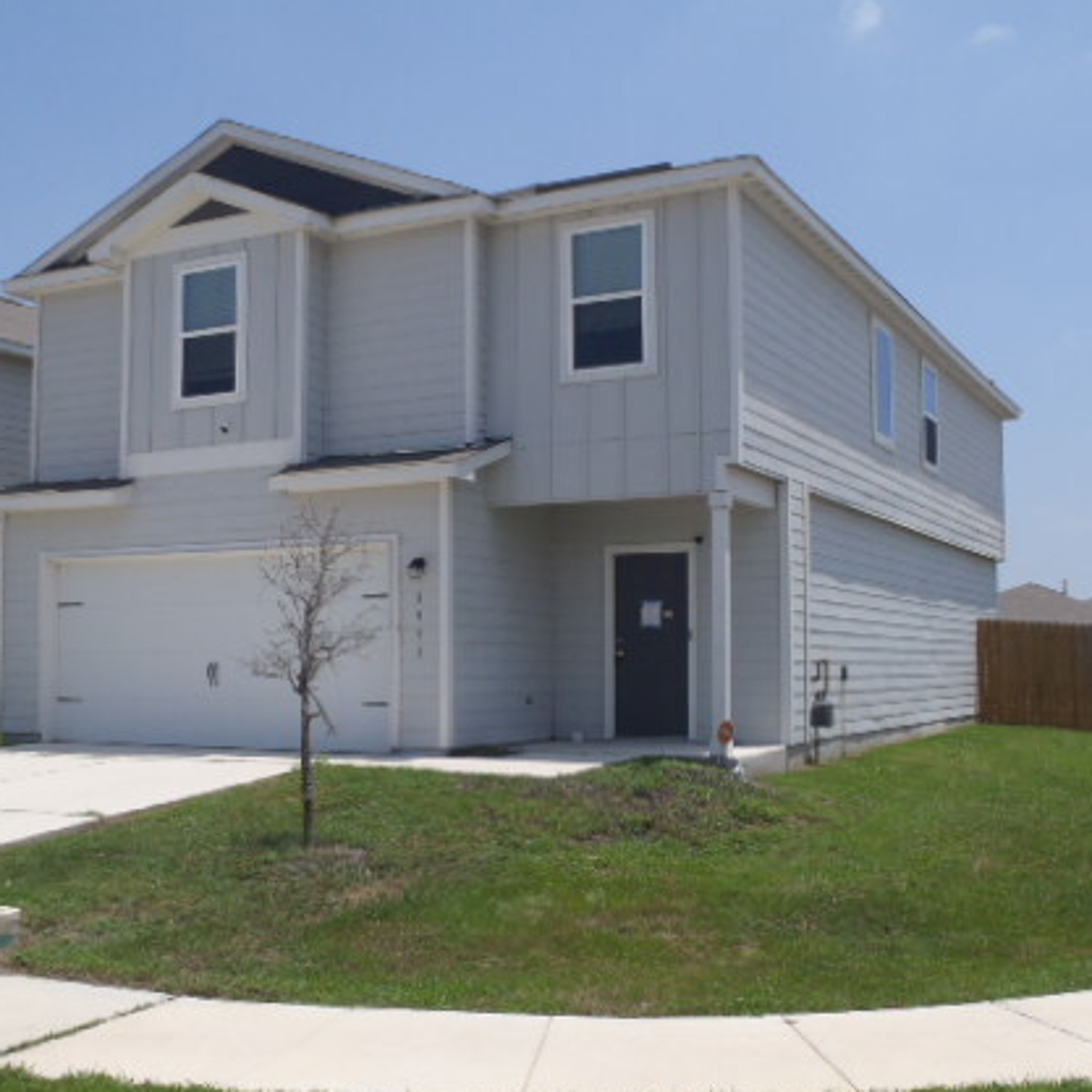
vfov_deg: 43.8
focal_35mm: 38
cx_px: 571
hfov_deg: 43.8
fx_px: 1356
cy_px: 600
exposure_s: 1/800
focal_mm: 5
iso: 80
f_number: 3.9
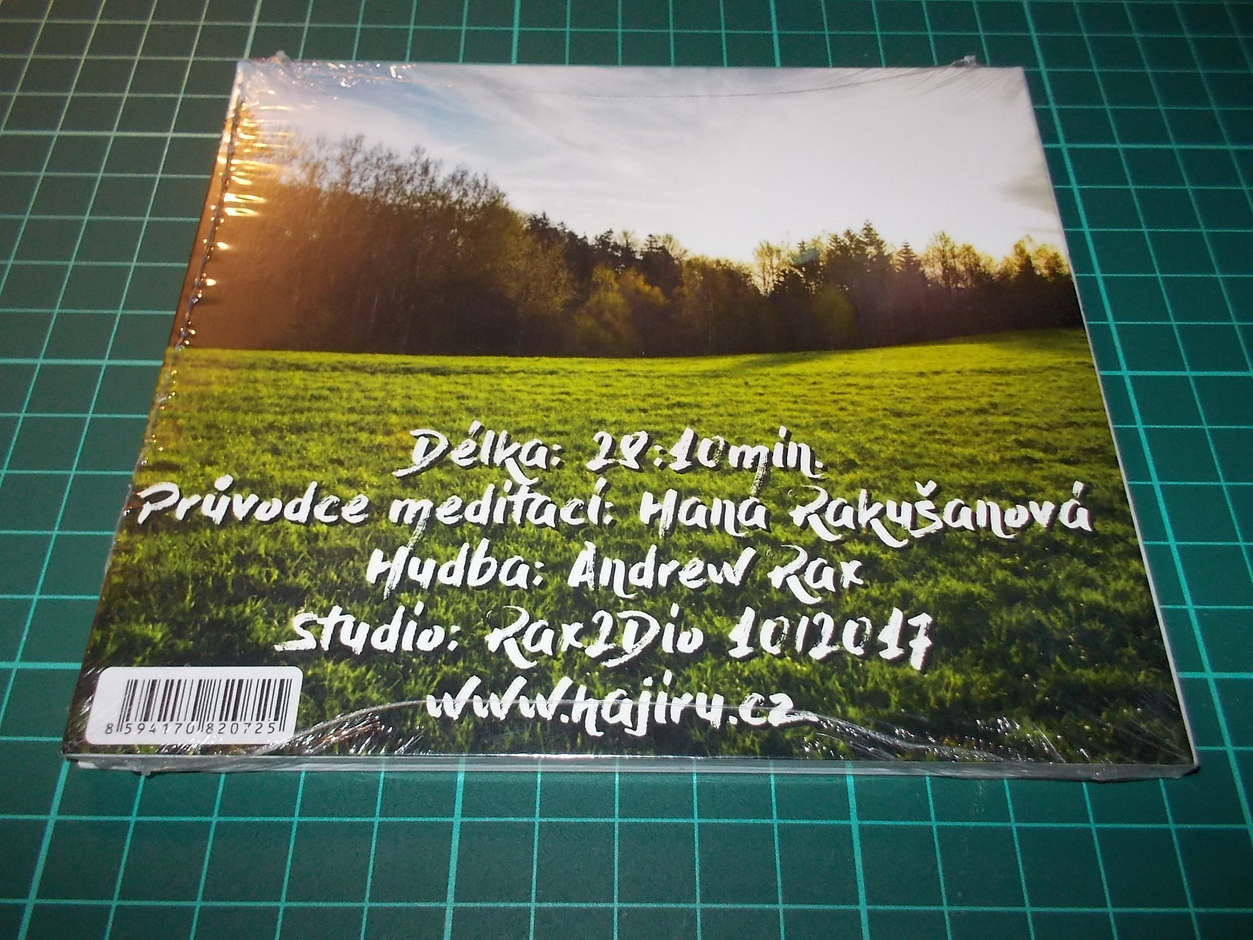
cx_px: 626
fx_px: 1050
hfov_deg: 61.7
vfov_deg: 48.2
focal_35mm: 29
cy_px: 470
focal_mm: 4.1
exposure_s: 1/30
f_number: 3.3
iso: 200
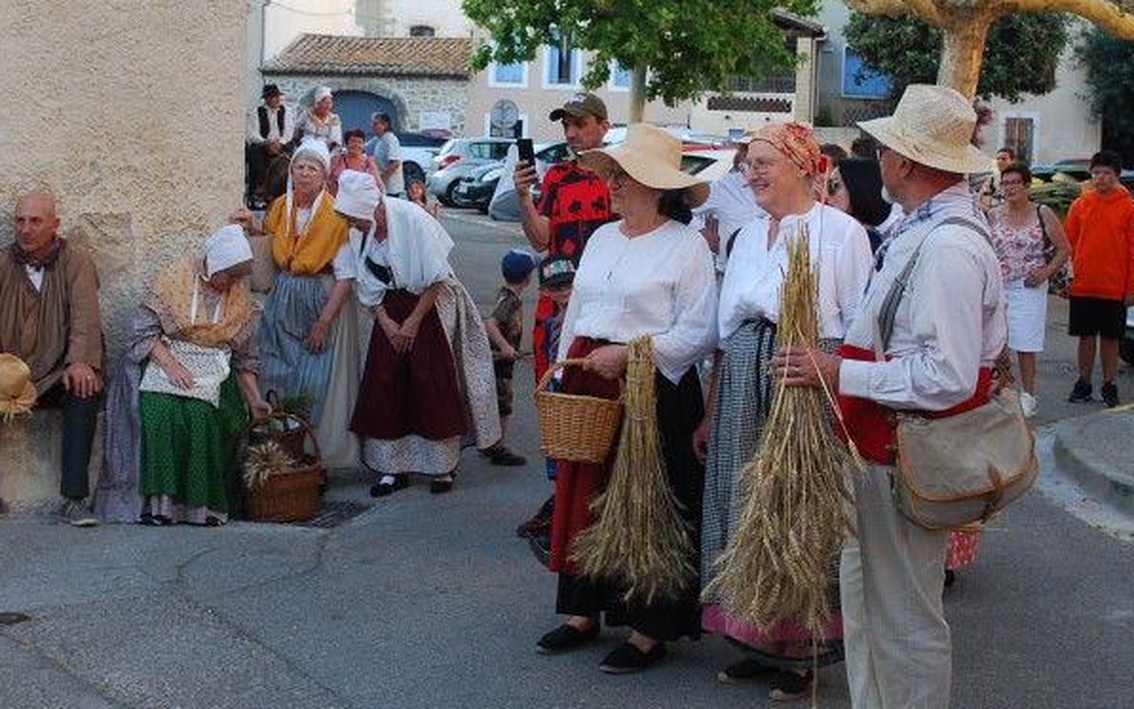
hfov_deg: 36.9
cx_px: 567
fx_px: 1700
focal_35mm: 55
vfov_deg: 23.4
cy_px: 232
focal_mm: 24
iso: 200
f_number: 5
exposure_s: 1/100
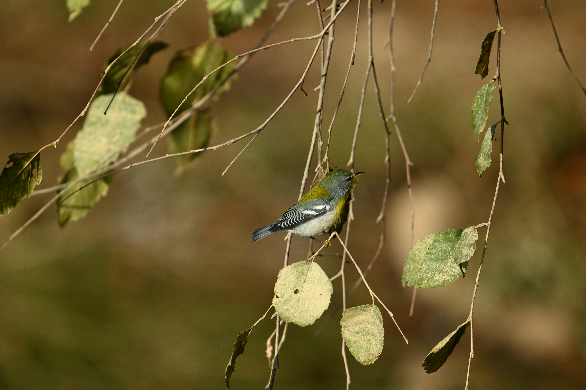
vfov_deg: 1.1
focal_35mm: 1200
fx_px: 19520
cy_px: 195
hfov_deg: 1.7
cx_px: 293
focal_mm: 1200
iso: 1250
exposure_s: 1/1000
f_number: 13
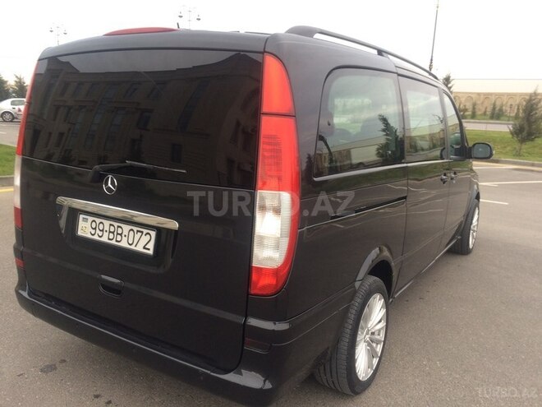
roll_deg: -0.1
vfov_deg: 48.2
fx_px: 454
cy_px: 204
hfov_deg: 61.7
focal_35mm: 29
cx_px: 271
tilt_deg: -11.8
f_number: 2.2
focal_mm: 4.15
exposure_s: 1/50
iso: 50
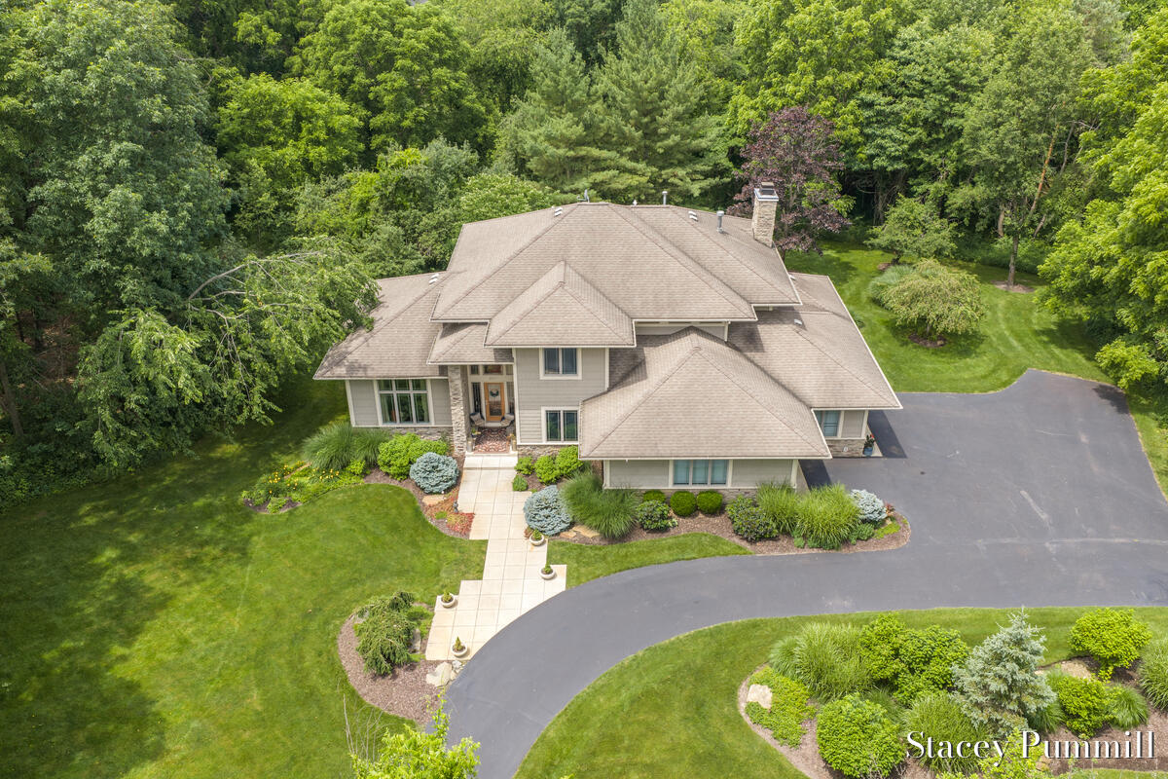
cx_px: 584
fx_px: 908
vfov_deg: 46.4
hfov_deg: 65.5
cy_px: 390
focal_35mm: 28
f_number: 5.6
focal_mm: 14.45
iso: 100
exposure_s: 1/80
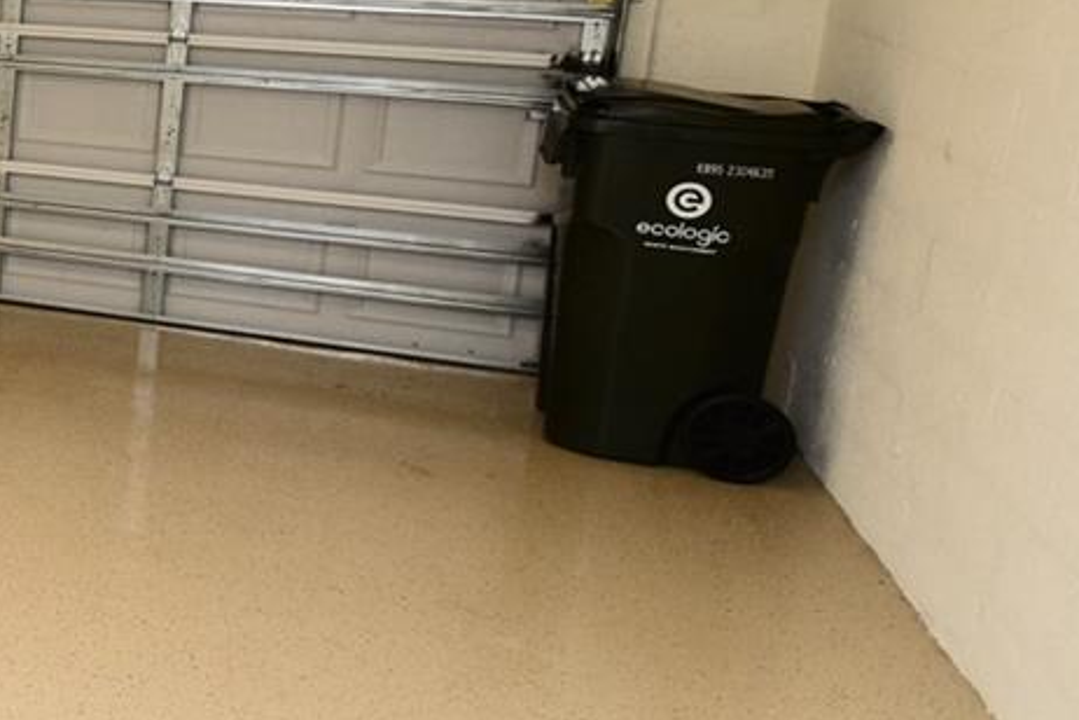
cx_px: -579
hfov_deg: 26.4
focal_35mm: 52
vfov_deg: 25.7
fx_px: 1558
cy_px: 176
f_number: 4.5
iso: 125
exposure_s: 1/60
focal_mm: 15
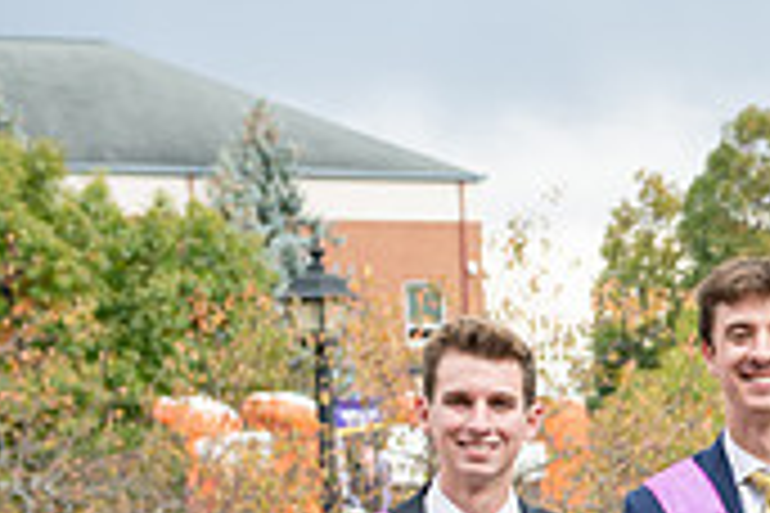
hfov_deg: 11.2
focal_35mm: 176
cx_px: 1153
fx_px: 3764
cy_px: 749
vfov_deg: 7.7
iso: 200
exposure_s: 1/400
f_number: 4.5
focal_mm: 52
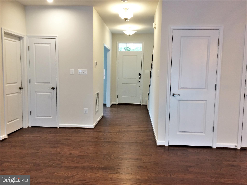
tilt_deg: -3.2
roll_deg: -1.2
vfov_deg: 48.2
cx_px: 124
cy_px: 92
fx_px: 207
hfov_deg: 61.7
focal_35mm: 29
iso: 64
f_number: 2.2
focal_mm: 4.15
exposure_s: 1/30
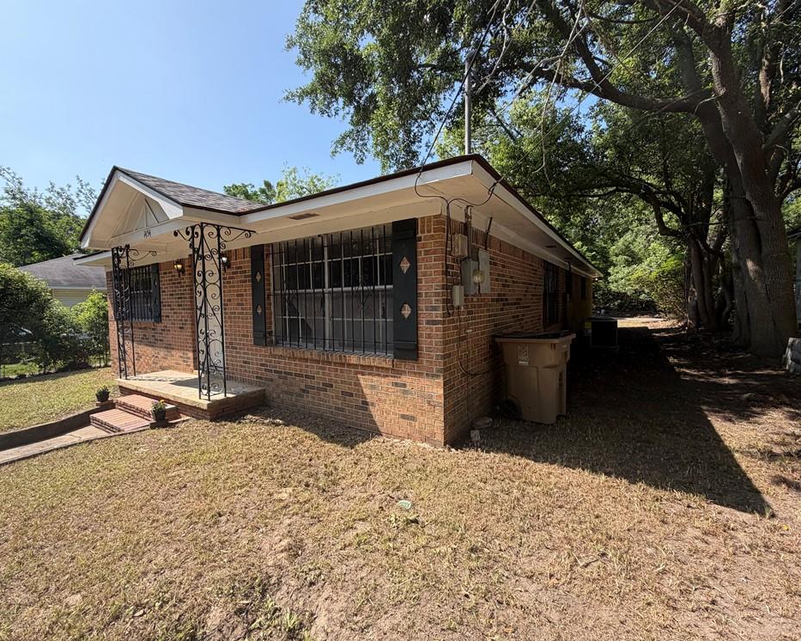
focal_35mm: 15
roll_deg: +1.3
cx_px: 385
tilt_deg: -1.9
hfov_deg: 96.8
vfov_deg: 84.0
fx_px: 356
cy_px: 316
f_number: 2.2
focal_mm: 2.22
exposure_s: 1/619
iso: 40
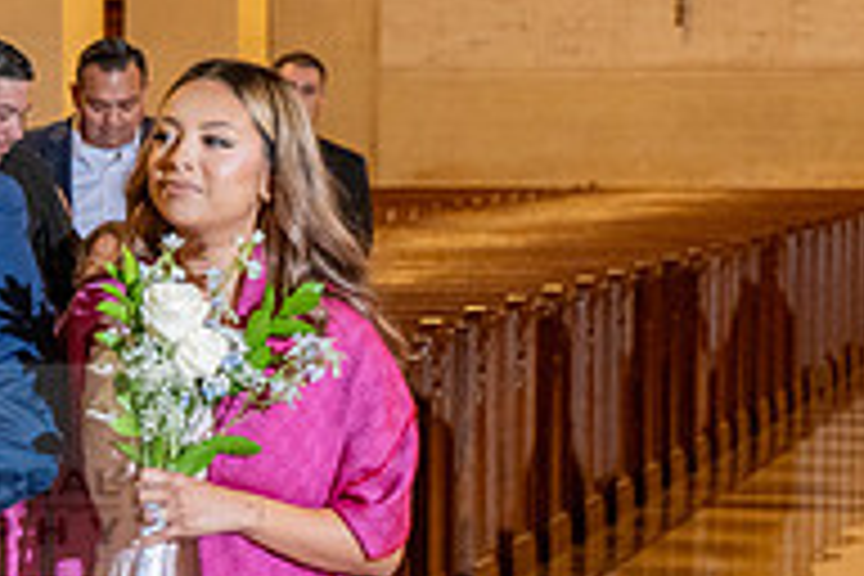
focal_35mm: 212
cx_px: -220
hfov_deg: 9.6
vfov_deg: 6.5
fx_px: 5088
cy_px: 470
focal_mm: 70
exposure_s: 1/200
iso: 2000
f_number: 4.5
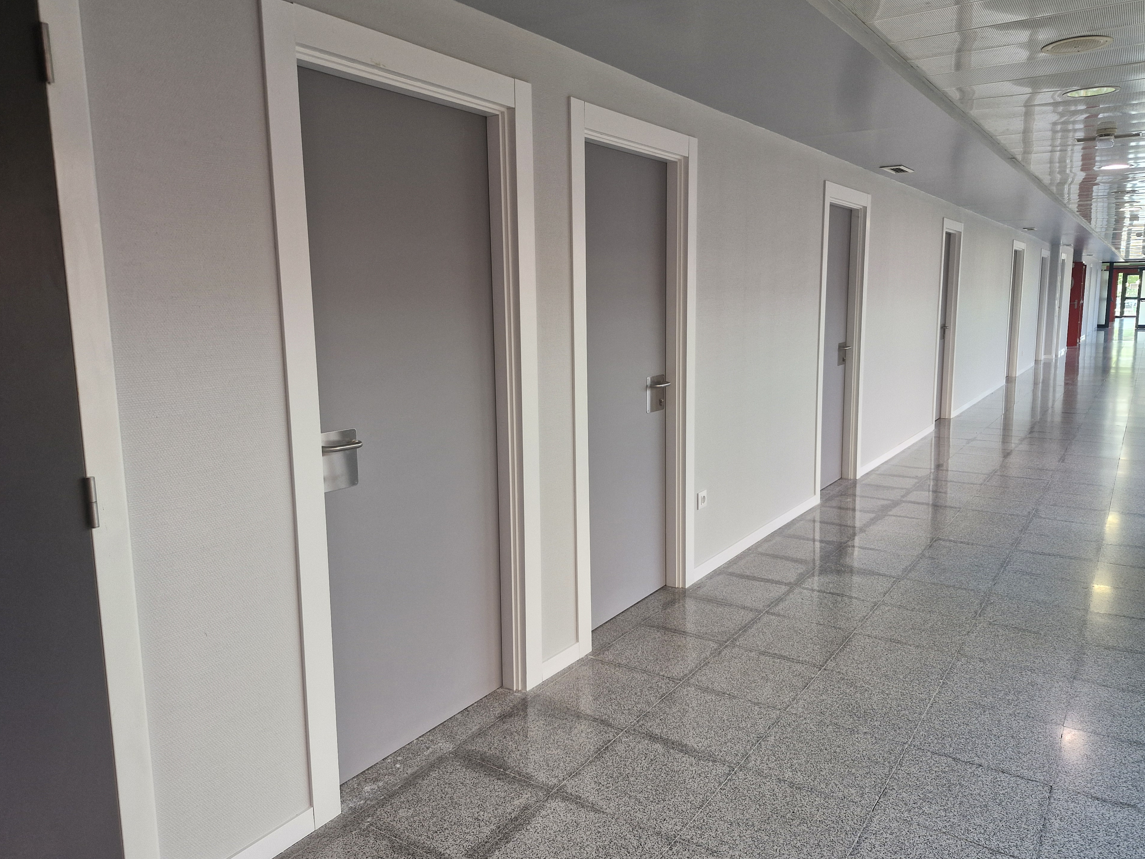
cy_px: 417
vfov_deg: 56.8
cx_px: 584
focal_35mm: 24
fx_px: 794
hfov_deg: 71.6
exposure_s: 1/100
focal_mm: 5.54
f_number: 1.8
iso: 100
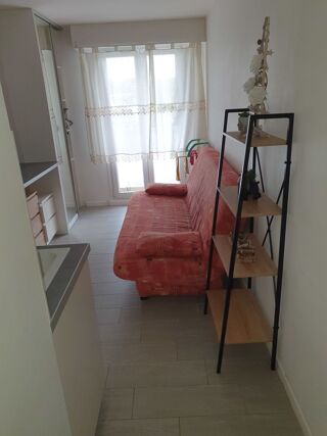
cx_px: 164
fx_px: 328
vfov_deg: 67.3
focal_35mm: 26
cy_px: 218
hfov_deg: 53.0
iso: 64
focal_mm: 4.32
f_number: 2.4
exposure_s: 1/60
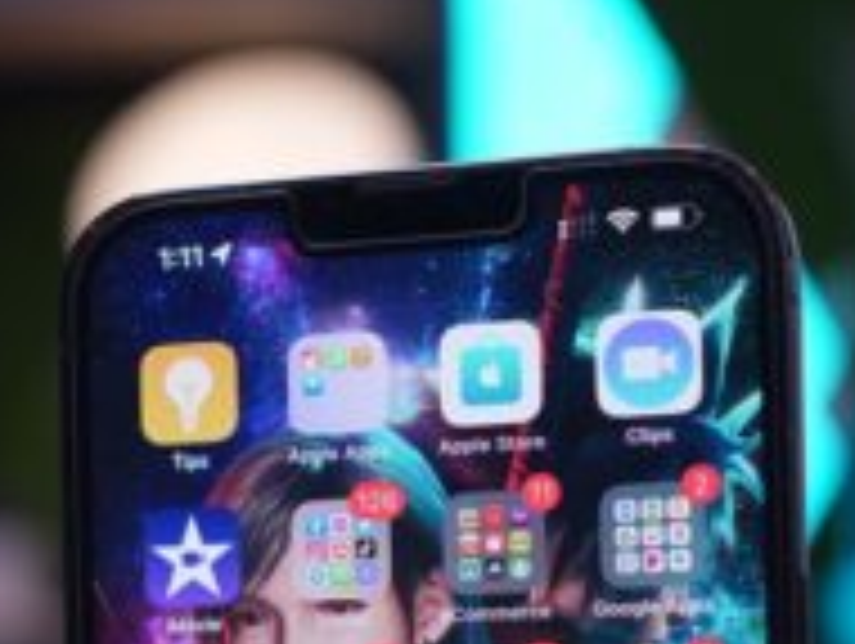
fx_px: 3363
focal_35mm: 136
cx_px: -153
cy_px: 835
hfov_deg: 14.1
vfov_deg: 10.7
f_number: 3.5
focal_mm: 35
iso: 640
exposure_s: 1/125
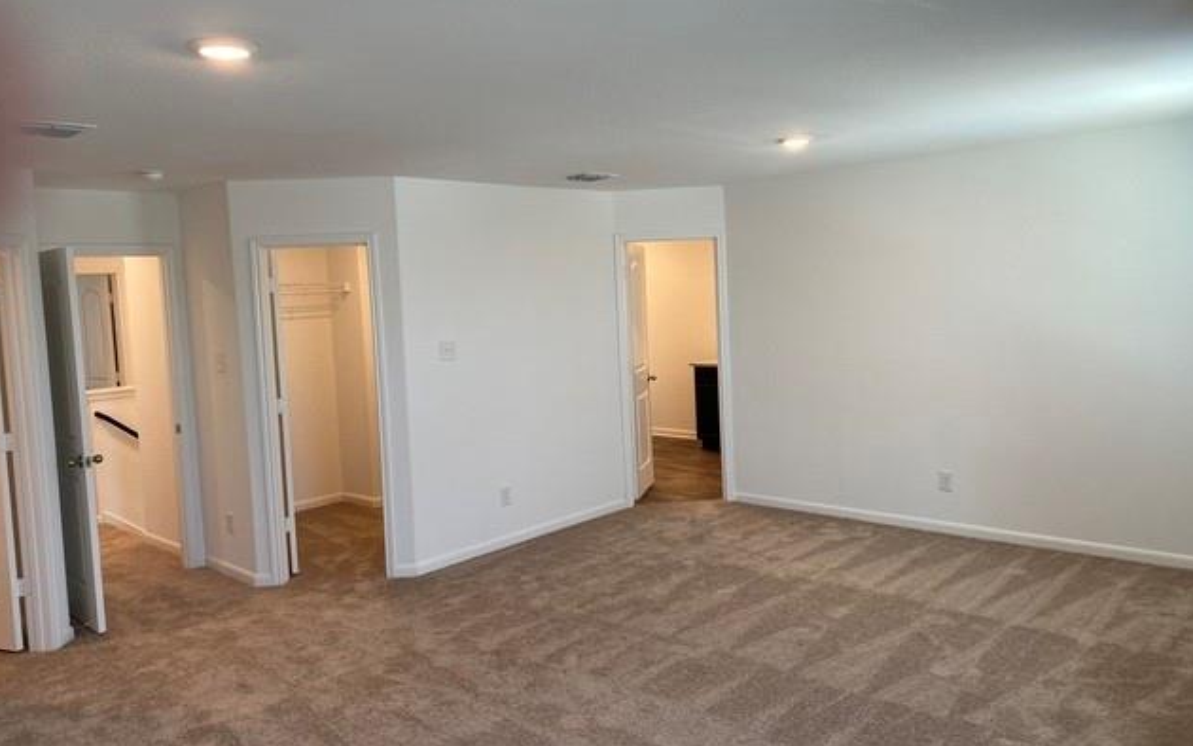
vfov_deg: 44.5
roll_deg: +2.7
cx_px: 596
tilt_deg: -3.6
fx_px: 911
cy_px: 356
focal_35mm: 28
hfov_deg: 66.5
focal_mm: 4.25
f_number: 1.8
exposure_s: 1/60
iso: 64
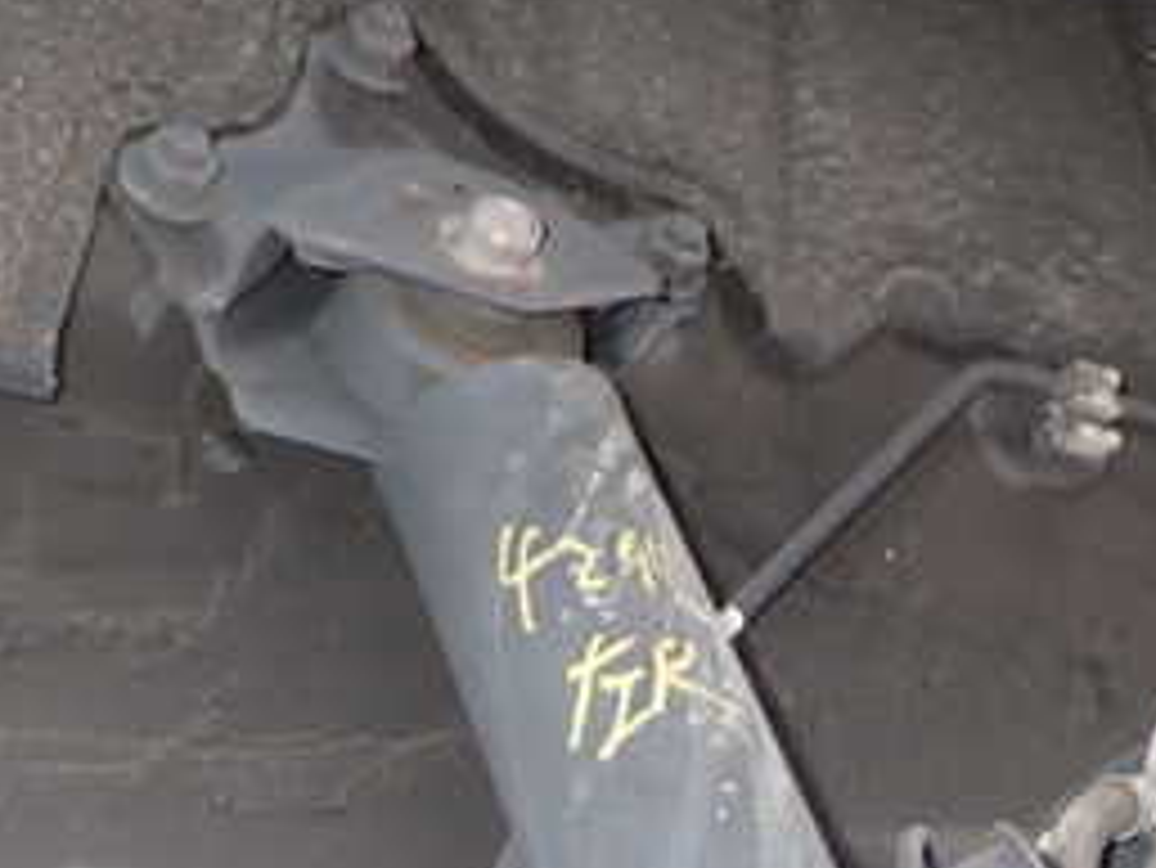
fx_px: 2339
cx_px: 688
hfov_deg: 27.7
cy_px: 549
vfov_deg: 21.0
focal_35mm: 70
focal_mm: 5.4
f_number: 2.3
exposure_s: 1/30
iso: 200
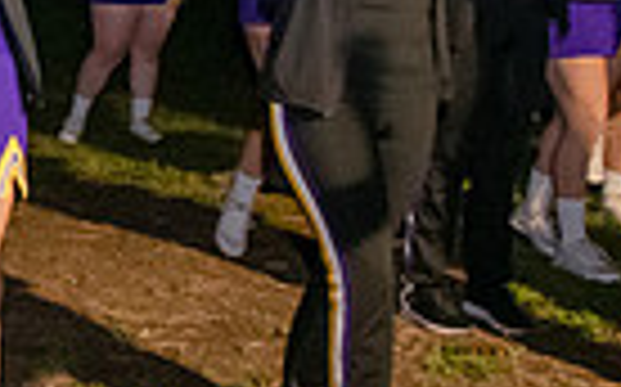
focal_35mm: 103
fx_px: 1742
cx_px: -490
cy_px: -7
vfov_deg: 12.5
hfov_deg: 16.8
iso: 6400
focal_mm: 24
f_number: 5.6
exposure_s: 1/40
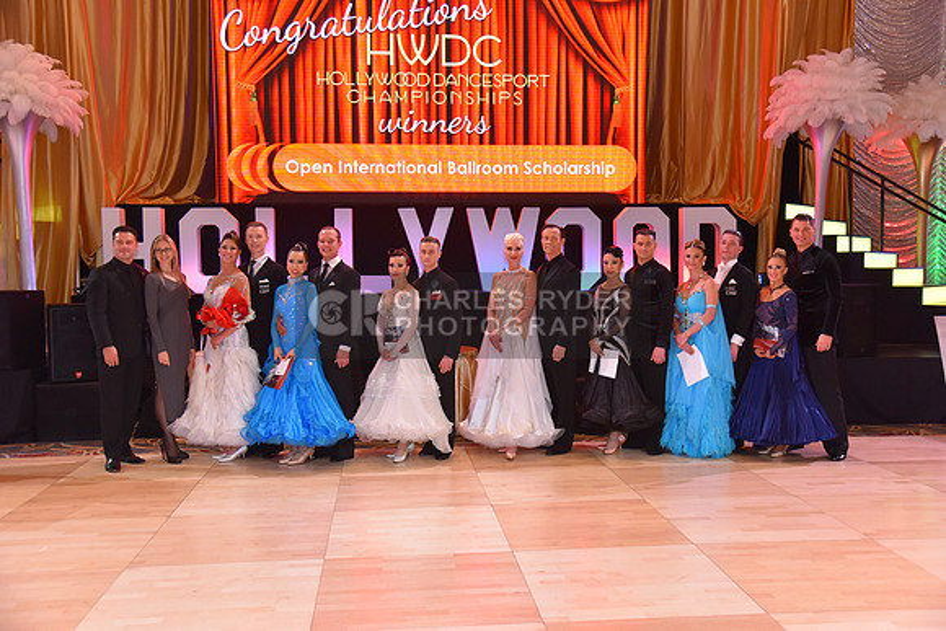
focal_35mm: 38
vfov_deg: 35.1
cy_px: 316
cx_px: 473
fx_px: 999
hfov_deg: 50.7
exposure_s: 1/250
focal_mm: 38
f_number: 4.5
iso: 2000
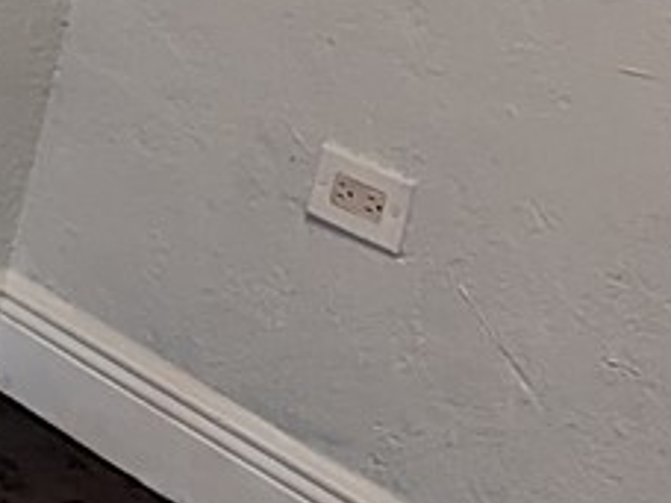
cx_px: -839
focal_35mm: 168
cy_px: 94
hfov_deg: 10.4
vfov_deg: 8.8
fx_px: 3257
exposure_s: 1/120
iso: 688
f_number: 1.85
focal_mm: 6.81
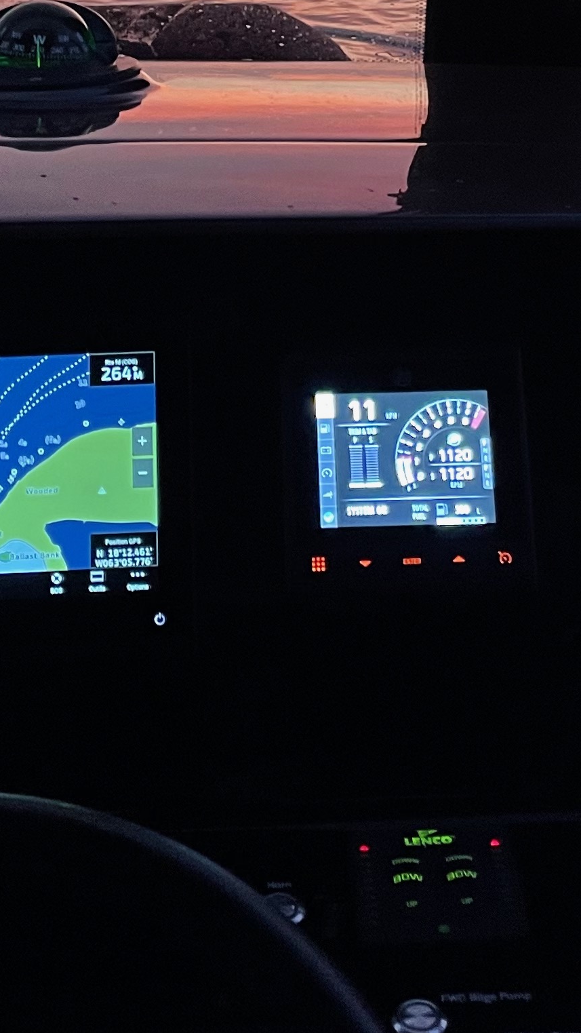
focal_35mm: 75
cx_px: 308
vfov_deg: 27.0
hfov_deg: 16.1
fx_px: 2054
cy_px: 50
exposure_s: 1/67
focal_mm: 4.2
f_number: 1.6
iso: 125
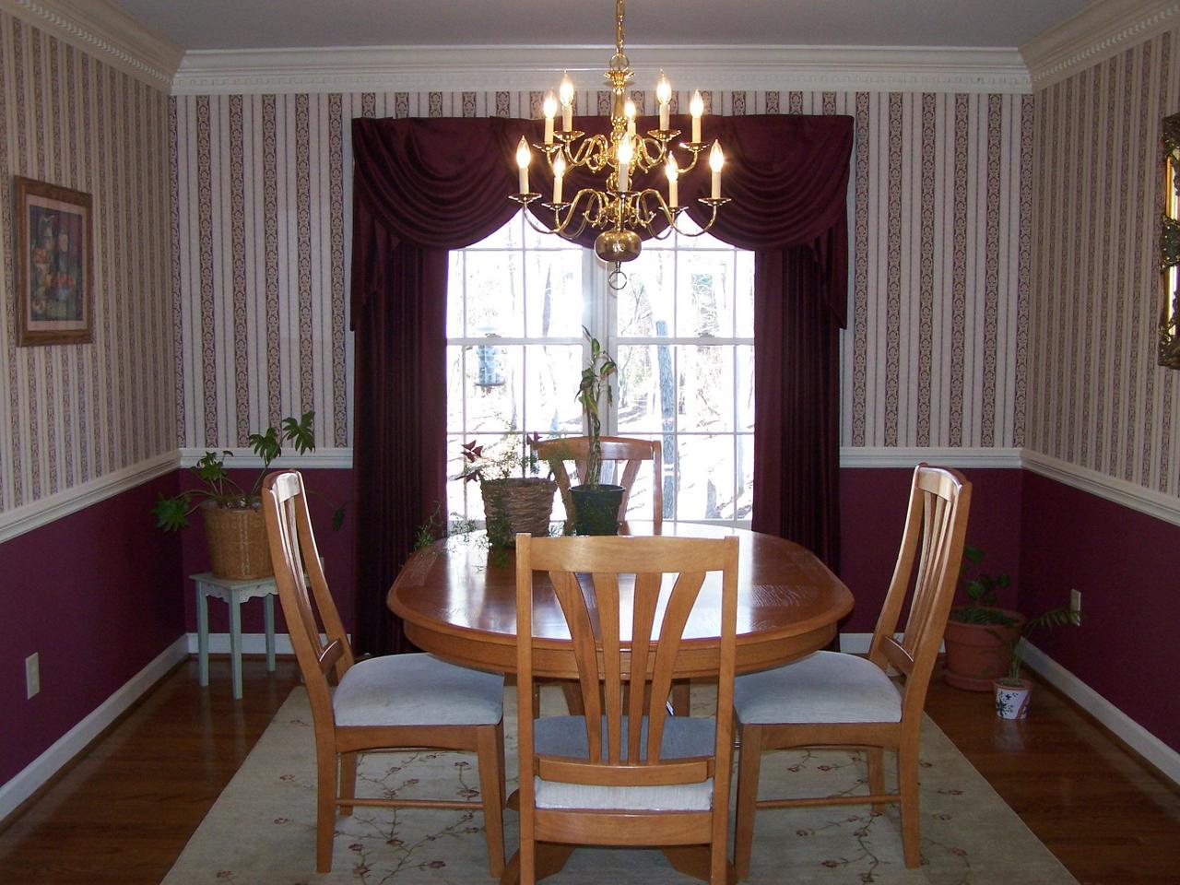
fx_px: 1295
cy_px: 442
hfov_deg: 49.0
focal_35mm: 38
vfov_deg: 37.7
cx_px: 590
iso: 140
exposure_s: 1/60
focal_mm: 6.3
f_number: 2.8
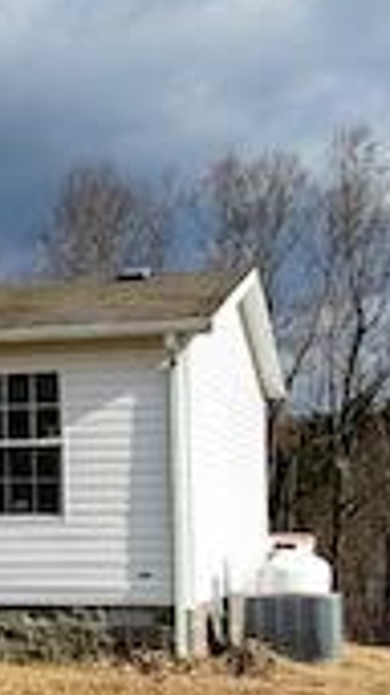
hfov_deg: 10.8
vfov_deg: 21.7
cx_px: -488
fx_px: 1804
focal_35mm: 98
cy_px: 471
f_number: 1.85
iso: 45
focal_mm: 6.81
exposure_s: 1/3333
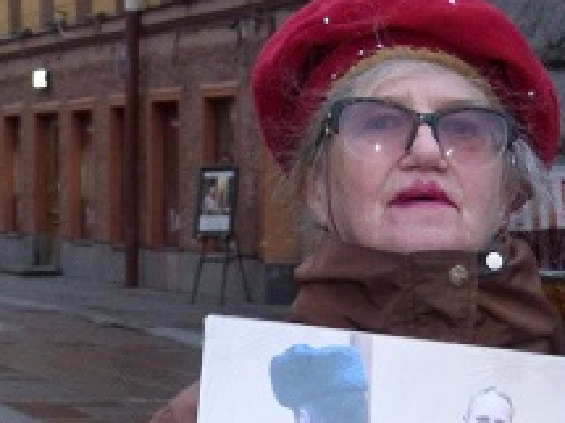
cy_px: 638
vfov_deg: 8.8
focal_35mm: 164
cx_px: 465
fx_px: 2675
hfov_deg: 12.0
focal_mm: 8.7
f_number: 3.2
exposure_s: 1/60
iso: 500
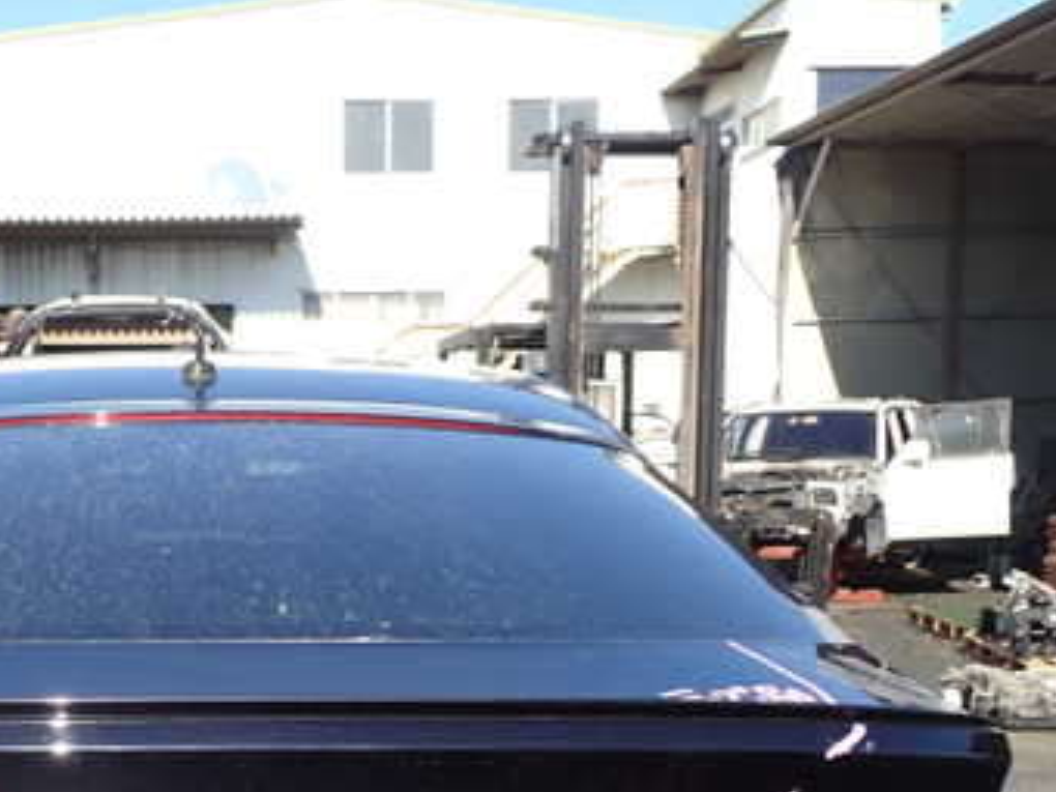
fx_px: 1617
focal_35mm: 53
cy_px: 696
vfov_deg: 26.7
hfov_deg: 35.0
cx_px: 208
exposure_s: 1/640
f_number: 3.2
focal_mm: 5.4
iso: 100
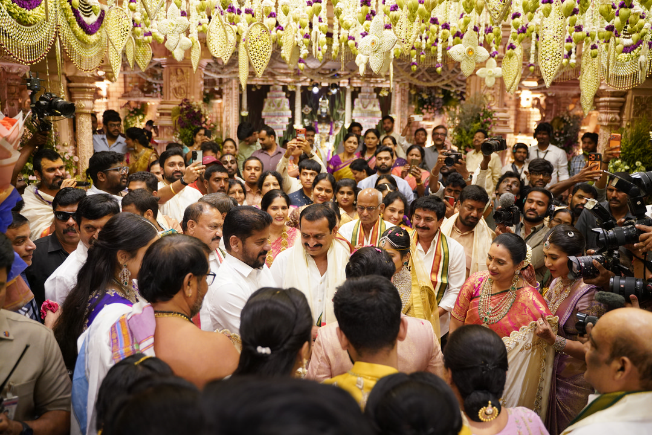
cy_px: 218
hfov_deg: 61.9
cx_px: 326
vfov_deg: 43.6
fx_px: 543
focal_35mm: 30
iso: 1600
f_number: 2.8
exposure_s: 1/200
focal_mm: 30
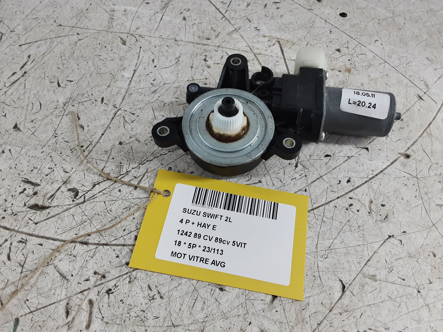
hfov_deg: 65.3
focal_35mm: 27
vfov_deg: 51.4
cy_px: 166
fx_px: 346
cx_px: 222
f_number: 1.9
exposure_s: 1/50
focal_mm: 2.91
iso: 100
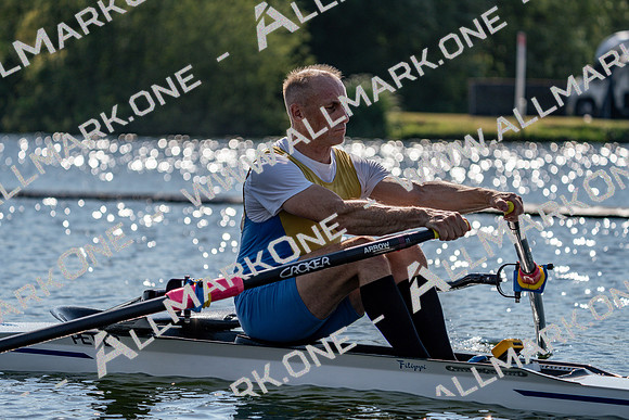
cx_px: 314
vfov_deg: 6.9
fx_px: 3495
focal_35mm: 200
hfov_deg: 10.3
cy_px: 210
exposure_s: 1/1600
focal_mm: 200
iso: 100
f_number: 5.6
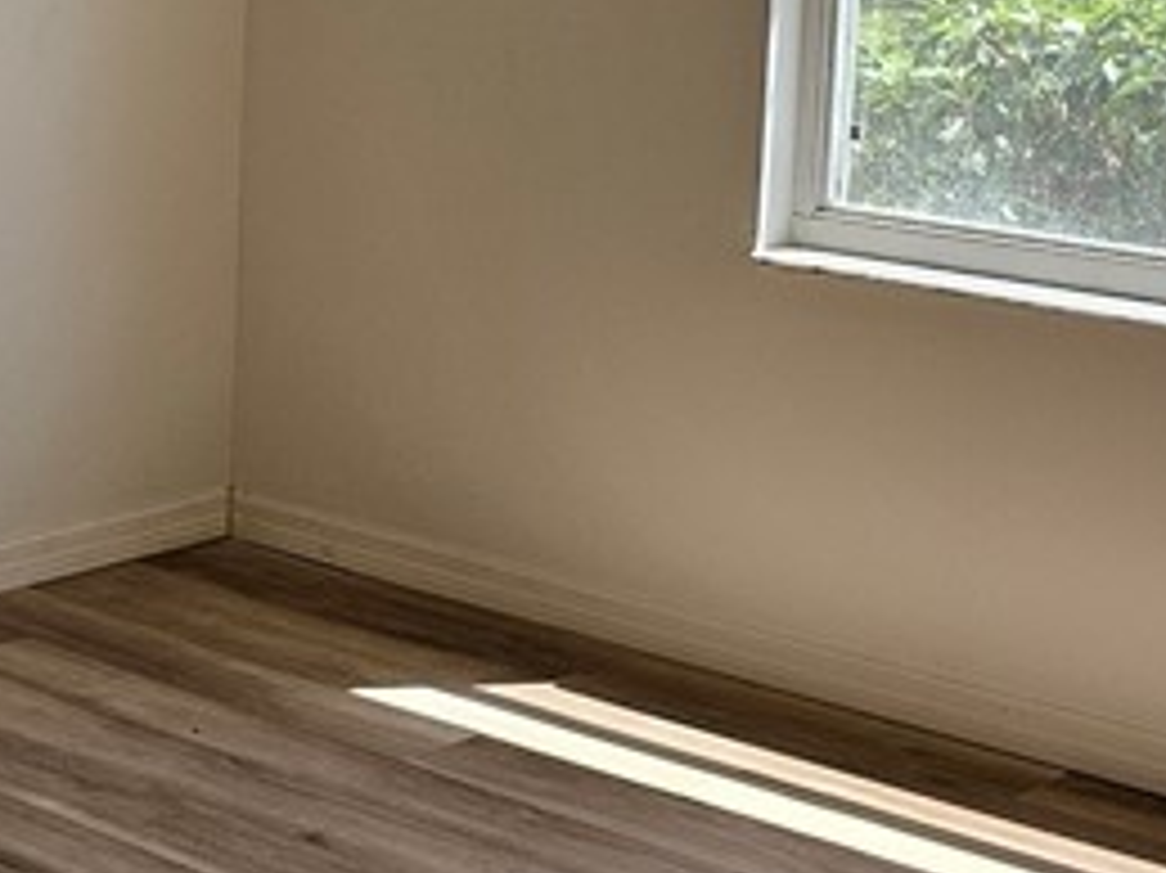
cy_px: 50
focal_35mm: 91
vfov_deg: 16.0
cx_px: -504
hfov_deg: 19.3
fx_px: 3064
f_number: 1.7
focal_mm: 6.3
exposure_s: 1/120
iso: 100
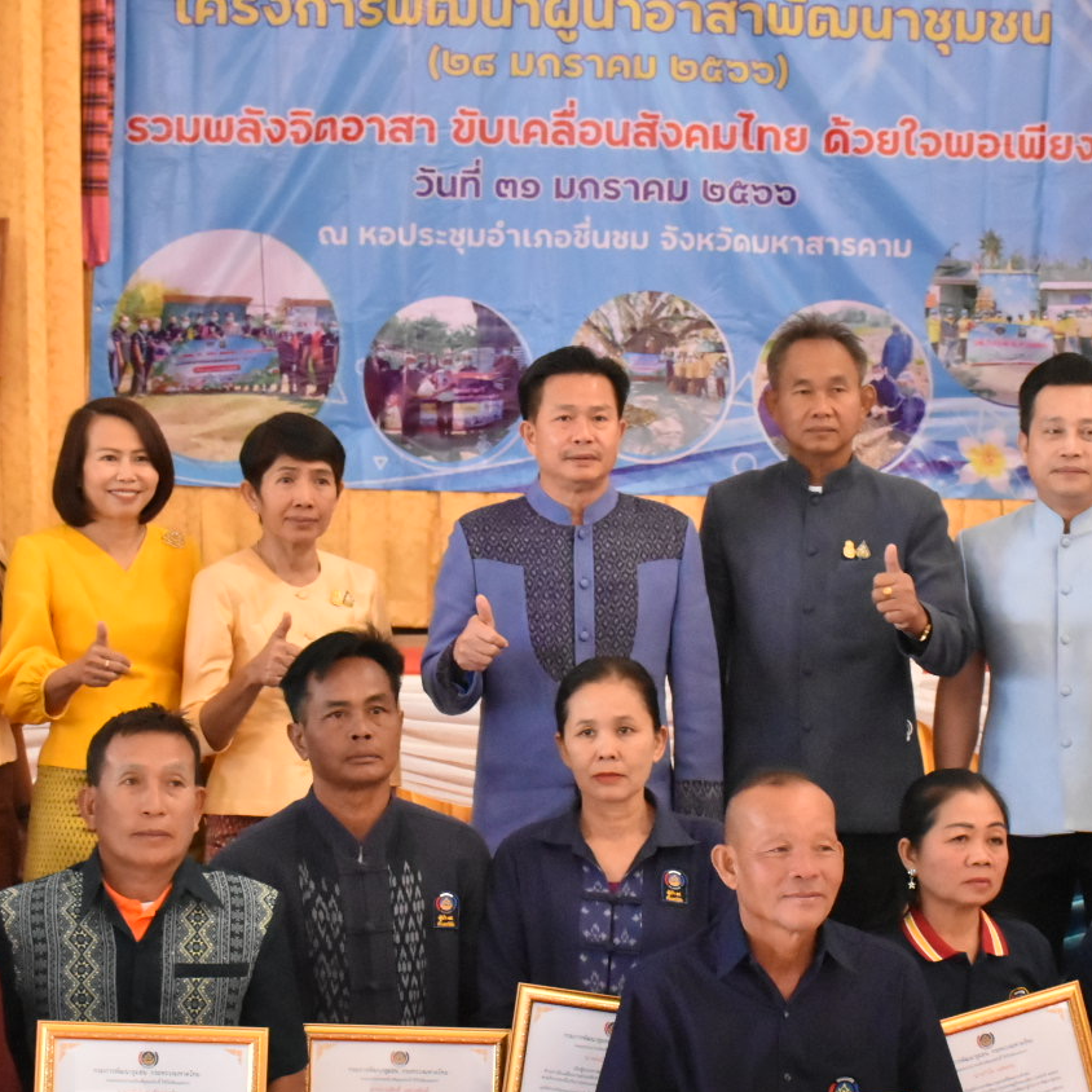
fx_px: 3319
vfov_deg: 18.7
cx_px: 647
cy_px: 585
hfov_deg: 18.7
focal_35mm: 93
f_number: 7.1
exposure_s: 1/200
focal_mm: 38
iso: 4000
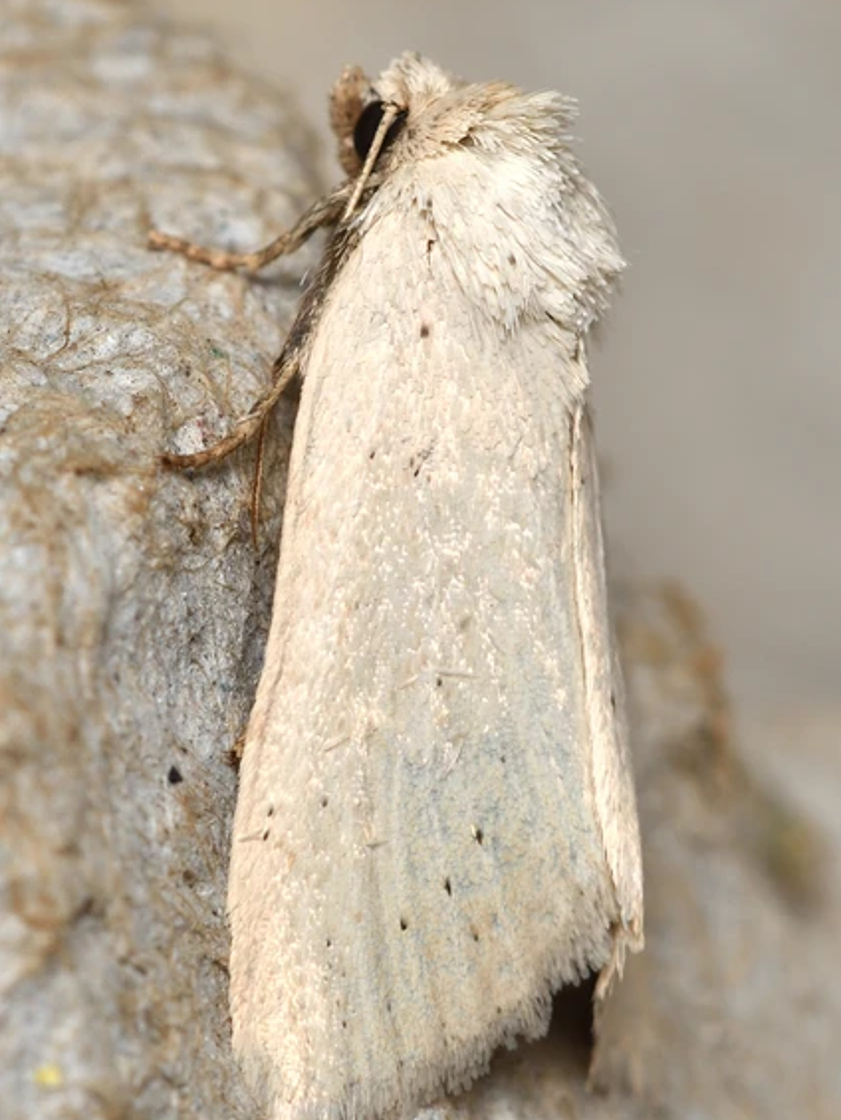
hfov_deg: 6.1
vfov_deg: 8.1
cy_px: 591
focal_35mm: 245
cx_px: 420
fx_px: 7933
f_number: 8
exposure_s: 1/250
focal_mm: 150
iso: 100
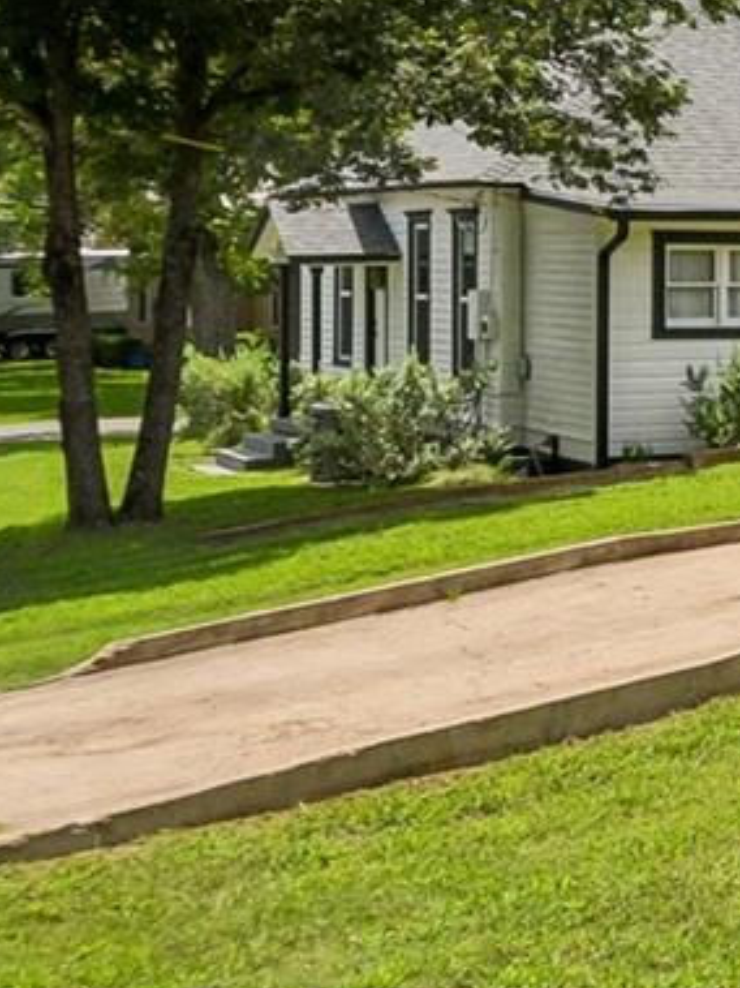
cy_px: 179
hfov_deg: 15.2
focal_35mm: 78
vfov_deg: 24.6
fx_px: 2225
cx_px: 1488
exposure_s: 1/1250
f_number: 8
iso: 400
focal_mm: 10
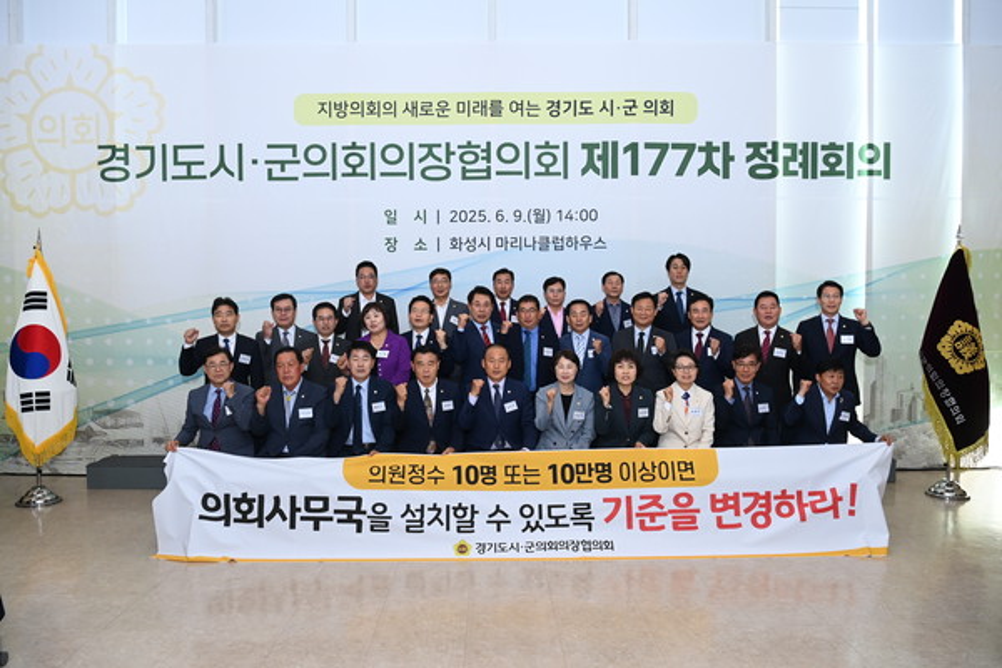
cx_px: 501
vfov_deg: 46.4
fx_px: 779
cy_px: 334
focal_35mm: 28
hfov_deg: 65.5
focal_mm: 28
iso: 1600
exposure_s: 1/125
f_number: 5.6
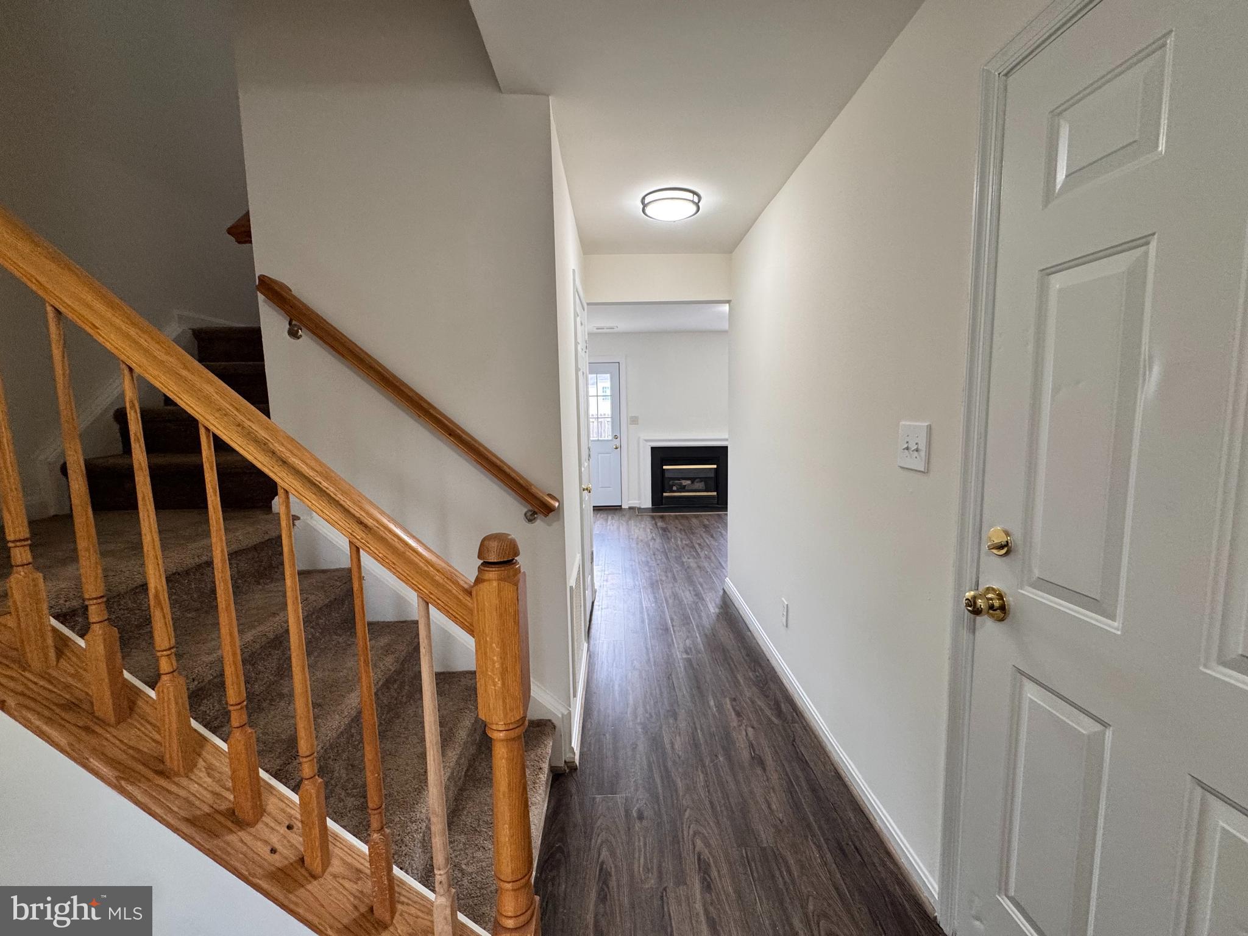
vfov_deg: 85.7
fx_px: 505
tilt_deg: -6.3
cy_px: 468
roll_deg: +1.2
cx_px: 624
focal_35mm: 14
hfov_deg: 102.1
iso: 160
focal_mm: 2.22
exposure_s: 1/120
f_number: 2.2
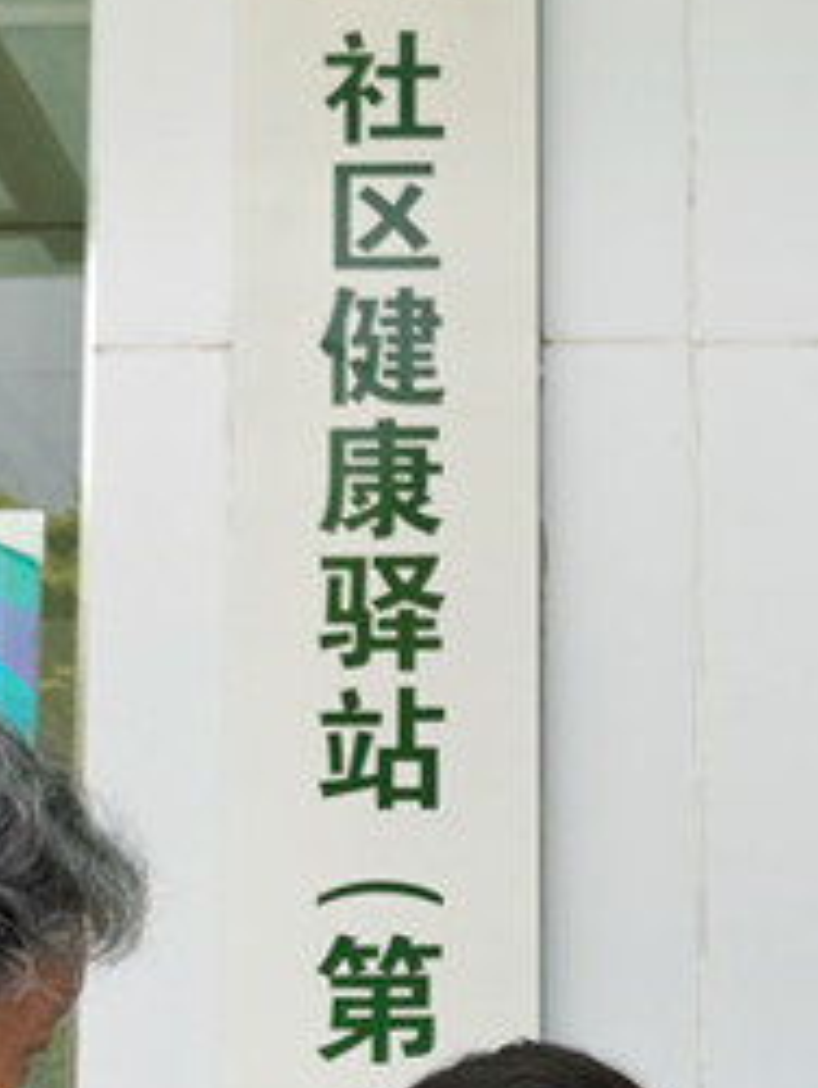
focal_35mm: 72
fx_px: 2265
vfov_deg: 26.2
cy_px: 966
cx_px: 722
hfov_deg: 20.1
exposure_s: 1/561
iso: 50
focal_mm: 5.58
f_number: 1.8
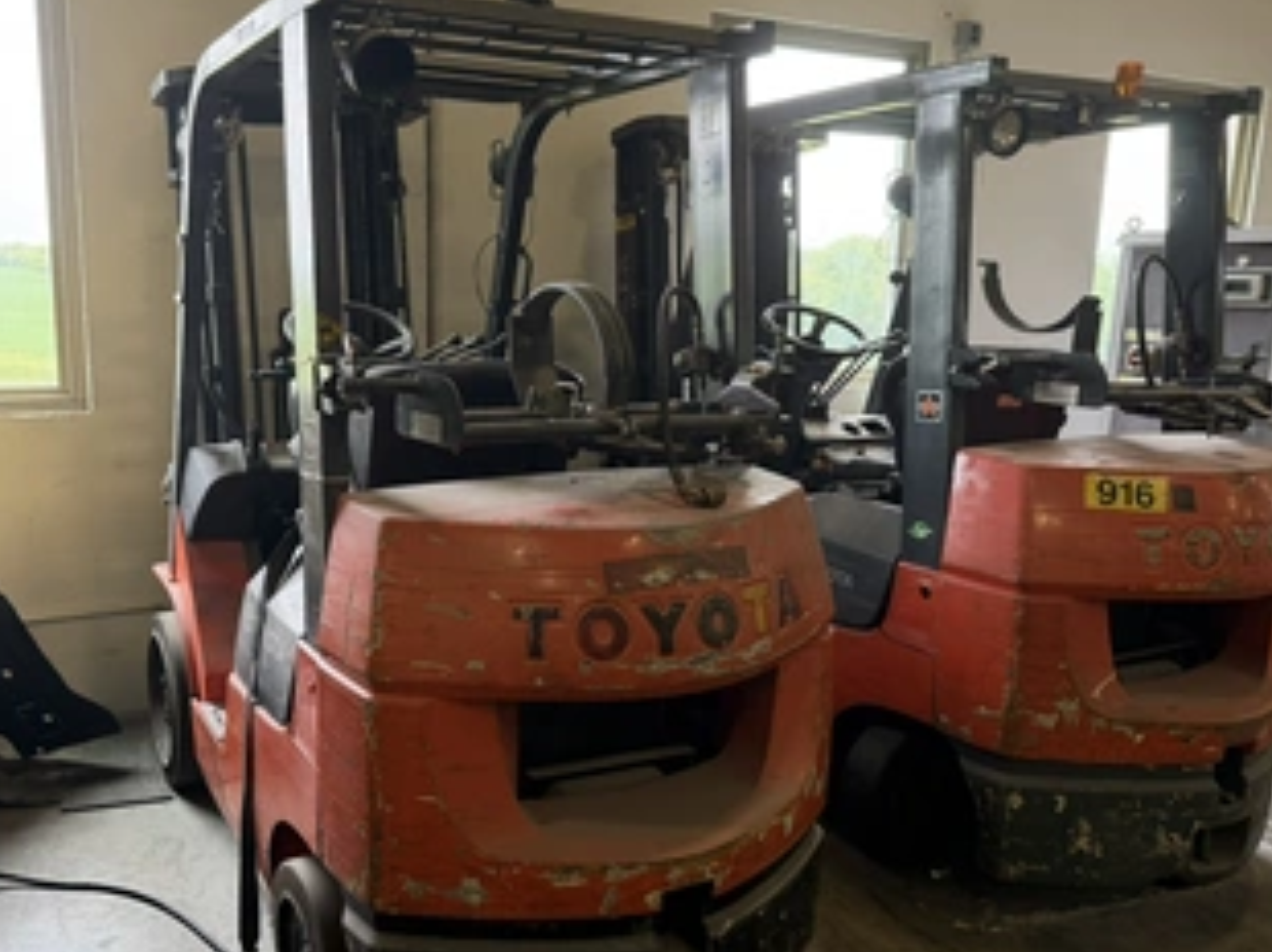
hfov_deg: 58.0
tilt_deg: -11.6
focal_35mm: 31
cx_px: 521
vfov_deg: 45.3
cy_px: 521
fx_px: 1138
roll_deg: -1.4
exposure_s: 1/115
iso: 200
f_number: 1.78
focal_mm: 6.76
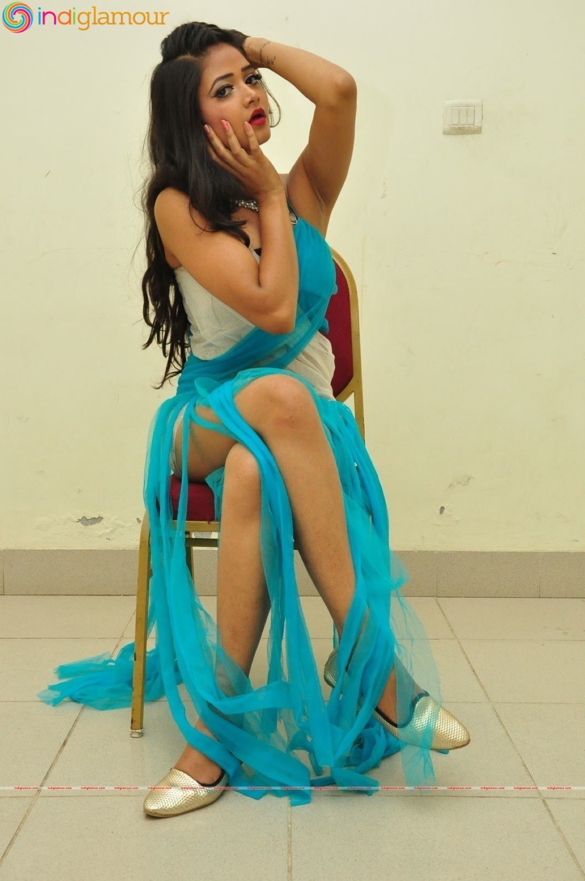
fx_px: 1027
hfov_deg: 31.8
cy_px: 440
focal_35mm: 42
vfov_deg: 46.5
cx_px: 292
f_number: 8
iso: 1600
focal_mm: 28
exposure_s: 1/125
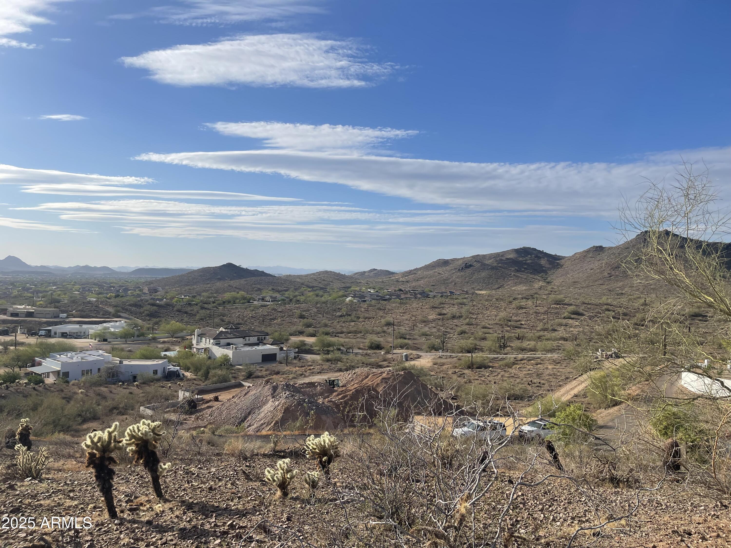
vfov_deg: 54.9
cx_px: 366
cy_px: 274
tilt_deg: -1.2
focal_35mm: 25
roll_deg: -1.6
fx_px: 528
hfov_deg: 69.4
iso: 32
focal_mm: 5.1
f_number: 1.6
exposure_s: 1/5917
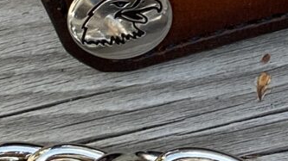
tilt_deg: -53.8
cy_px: -328
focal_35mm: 218
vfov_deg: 5.2
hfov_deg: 9.2
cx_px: 617
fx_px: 1664
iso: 32
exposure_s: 1/351
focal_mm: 4.25
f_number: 1.8
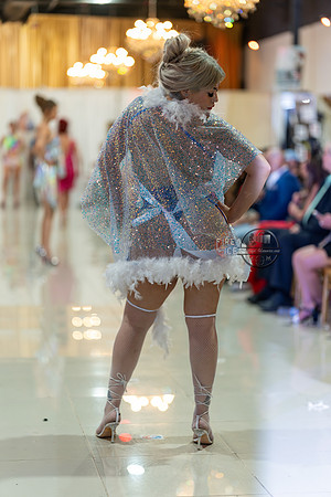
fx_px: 1172
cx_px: 166
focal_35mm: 85
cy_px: 248
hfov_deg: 16.1
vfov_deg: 23.9
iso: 160
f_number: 1.4
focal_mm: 85
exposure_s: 1/160
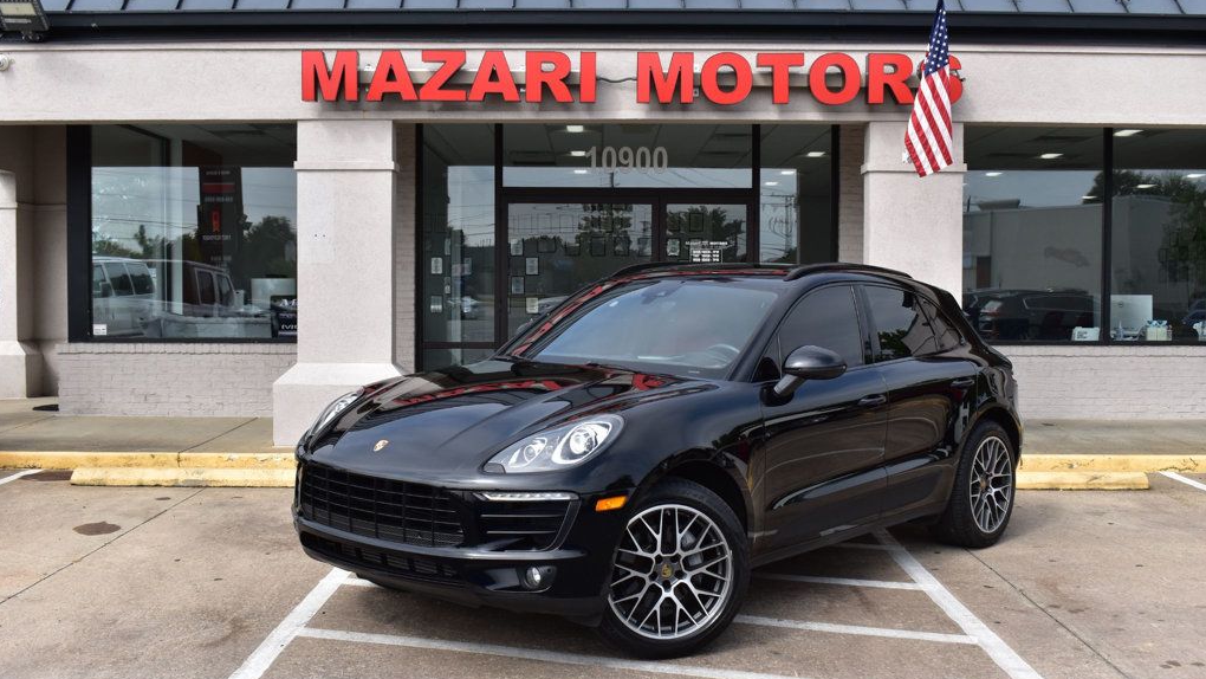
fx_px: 1311
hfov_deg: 49.4
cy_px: 342
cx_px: 602
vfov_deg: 29.0
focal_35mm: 41
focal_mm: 26
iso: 400
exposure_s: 1/400
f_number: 11
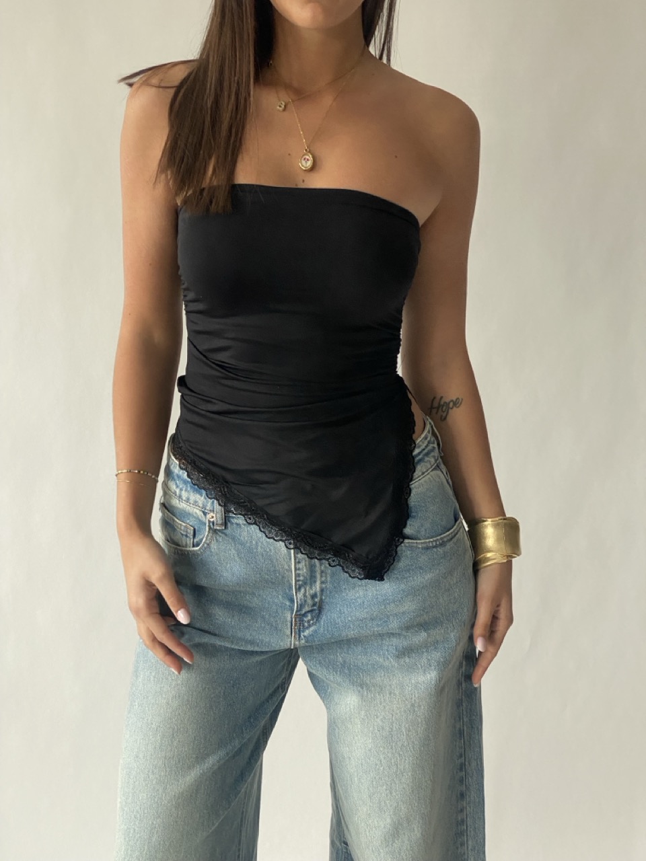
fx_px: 1294
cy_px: 430
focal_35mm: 52
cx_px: 323
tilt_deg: -13.4
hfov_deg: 28.0
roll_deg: -1.8
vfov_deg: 36.8
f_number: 2
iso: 80
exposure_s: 1/121
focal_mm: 6
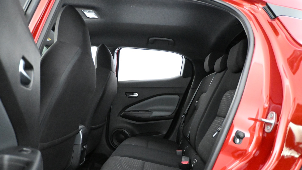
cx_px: 149
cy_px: 100
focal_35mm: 29
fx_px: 232
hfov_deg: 66.1
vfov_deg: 40.1
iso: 10000
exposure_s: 1/60
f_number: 3.5
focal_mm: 18
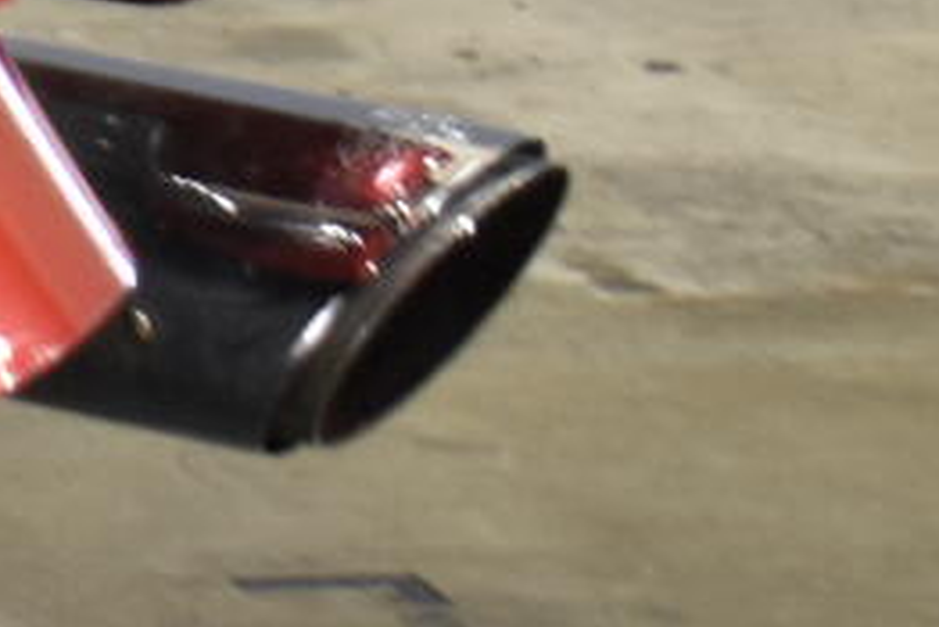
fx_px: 8951
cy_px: -994
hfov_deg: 5.5
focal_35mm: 343
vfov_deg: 3.9
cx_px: -2387
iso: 400
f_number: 4.2
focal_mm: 30
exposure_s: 1/15
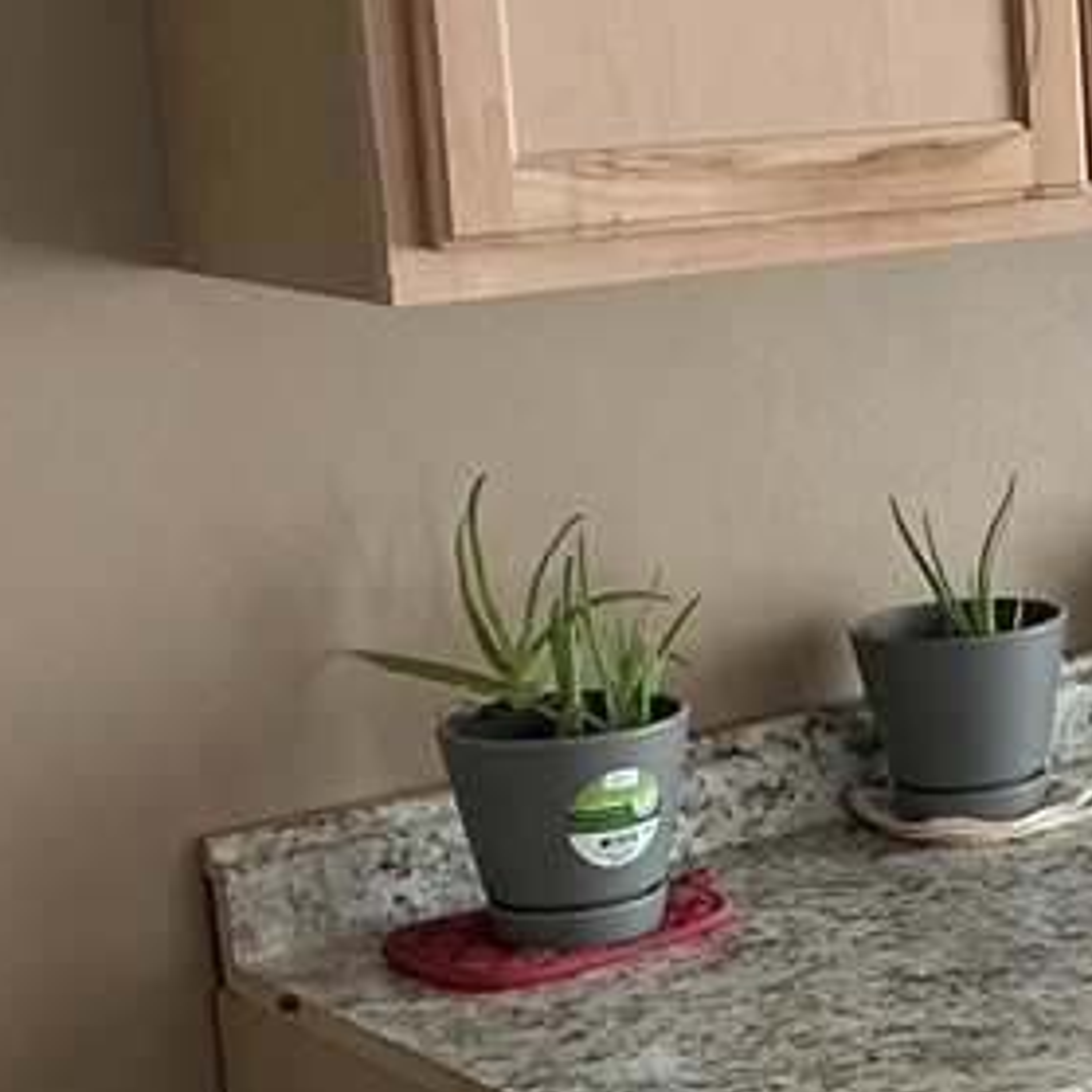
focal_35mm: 94
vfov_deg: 18.5
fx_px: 3355
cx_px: 1640
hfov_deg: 16.8
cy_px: 493
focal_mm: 3
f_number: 1.8
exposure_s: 1/60
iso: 40
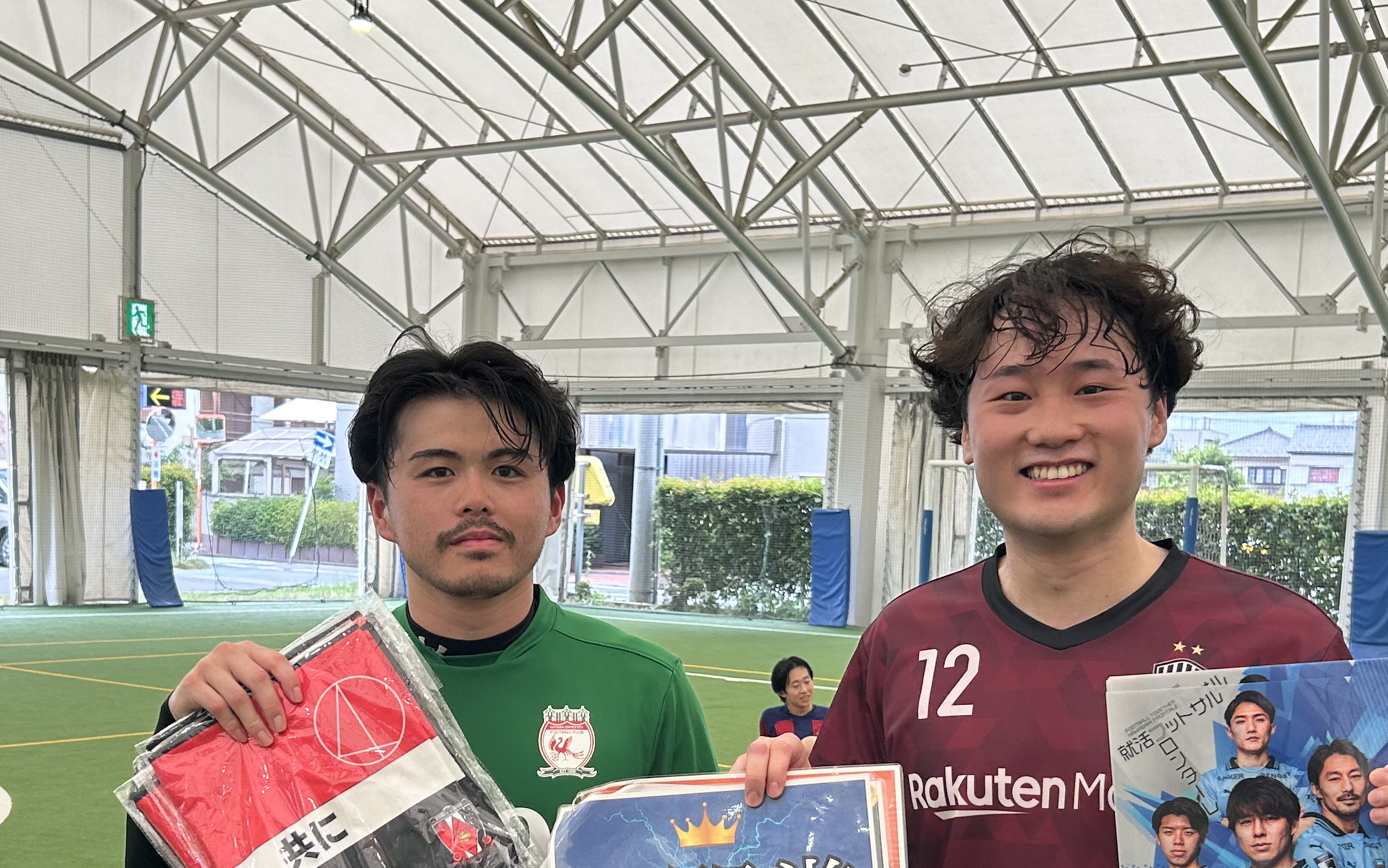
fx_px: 1929
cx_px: 573
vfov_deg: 24.9
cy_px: 698
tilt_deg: -7.0
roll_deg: -2.3
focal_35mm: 51
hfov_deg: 39.4
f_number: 1.5
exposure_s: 1/170
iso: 40
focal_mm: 5.7
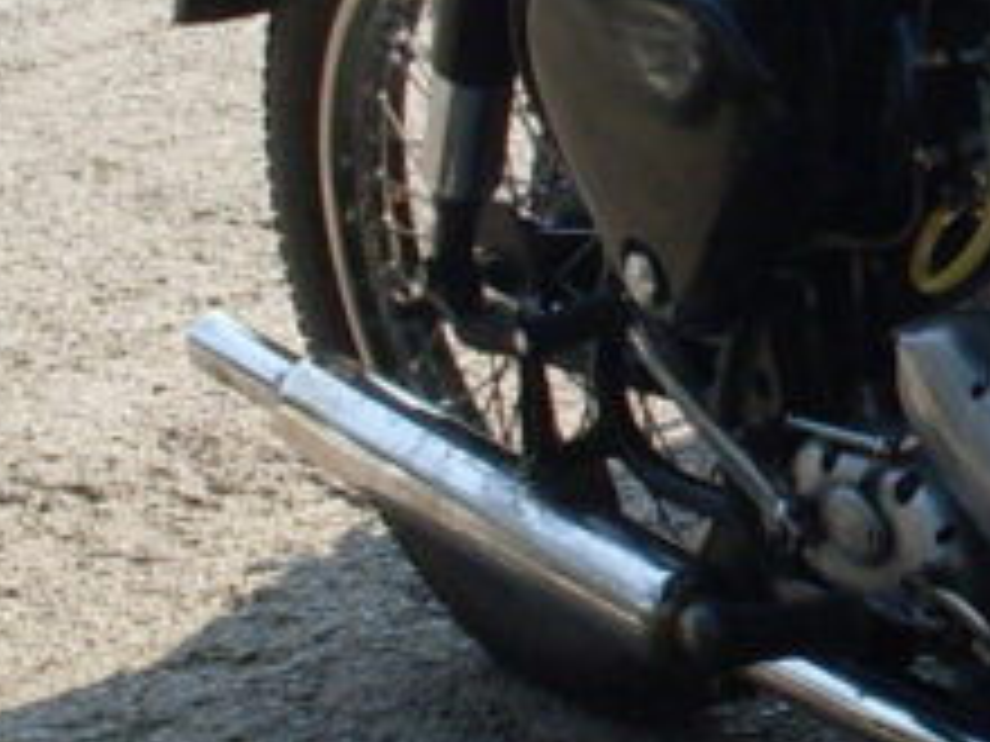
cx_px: 1728
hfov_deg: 10.6
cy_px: 243
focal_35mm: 177
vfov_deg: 8.4
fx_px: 5062
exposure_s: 1/90
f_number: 8.4
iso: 80
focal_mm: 6.3
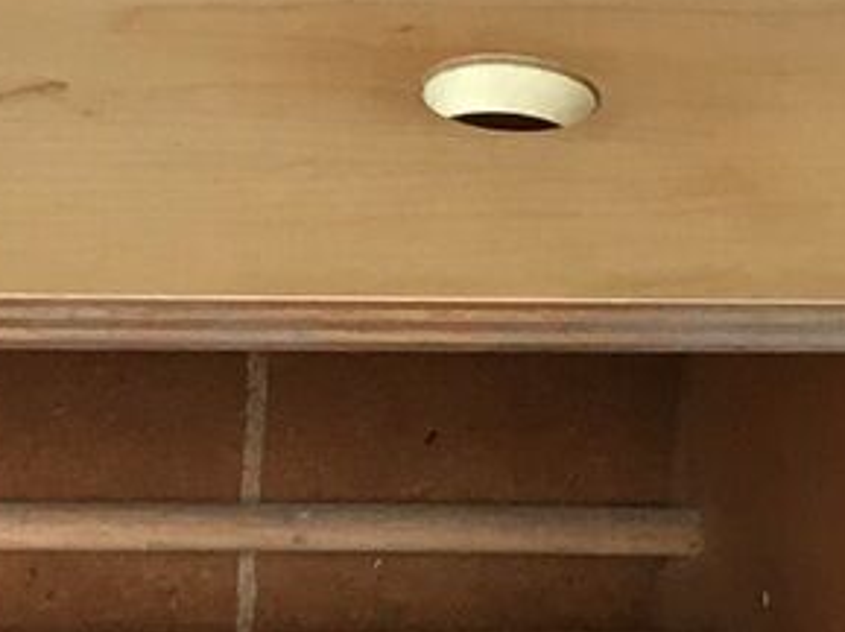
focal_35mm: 201
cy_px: 726
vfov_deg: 7.3
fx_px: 4900
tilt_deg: -28.3
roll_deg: -1.6
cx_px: -208
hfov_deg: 9.7
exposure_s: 1/33
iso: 40
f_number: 2.2
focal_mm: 4.15
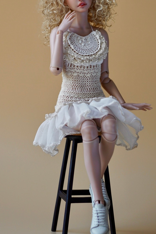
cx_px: 77
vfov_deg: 18.9
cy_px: 100
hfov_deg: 12.7
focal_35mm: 108
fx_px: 701
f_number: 3.2
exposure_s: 1/60
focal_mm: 50
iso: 100
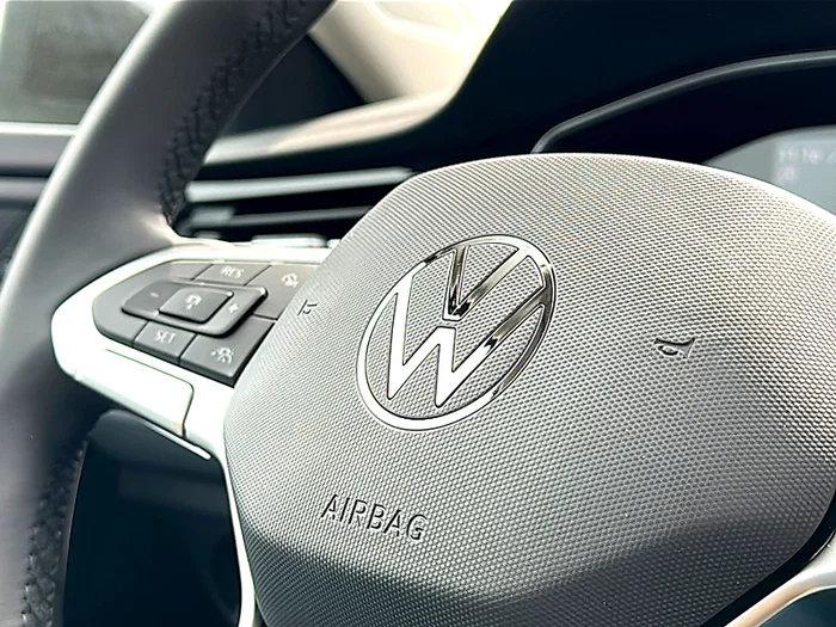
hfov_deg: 40.4
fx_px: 1135
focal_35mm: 47
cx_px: 418
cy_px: 314
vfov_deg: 30.9
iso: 80
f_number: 1.78
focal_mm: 6.86
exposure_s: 1/432
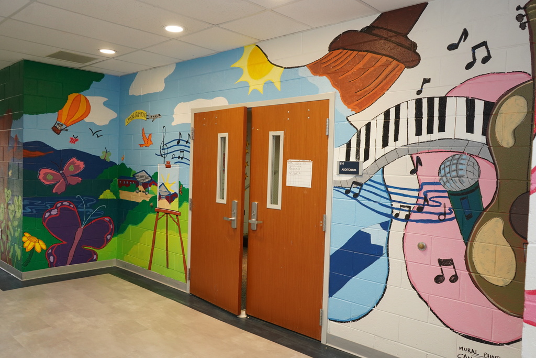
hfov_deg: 65.5
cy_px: 179
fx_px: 417
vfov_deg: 46.4
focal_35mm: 28
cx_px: 268
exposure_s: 1/160
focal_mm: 28
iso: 1600
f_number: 3.5
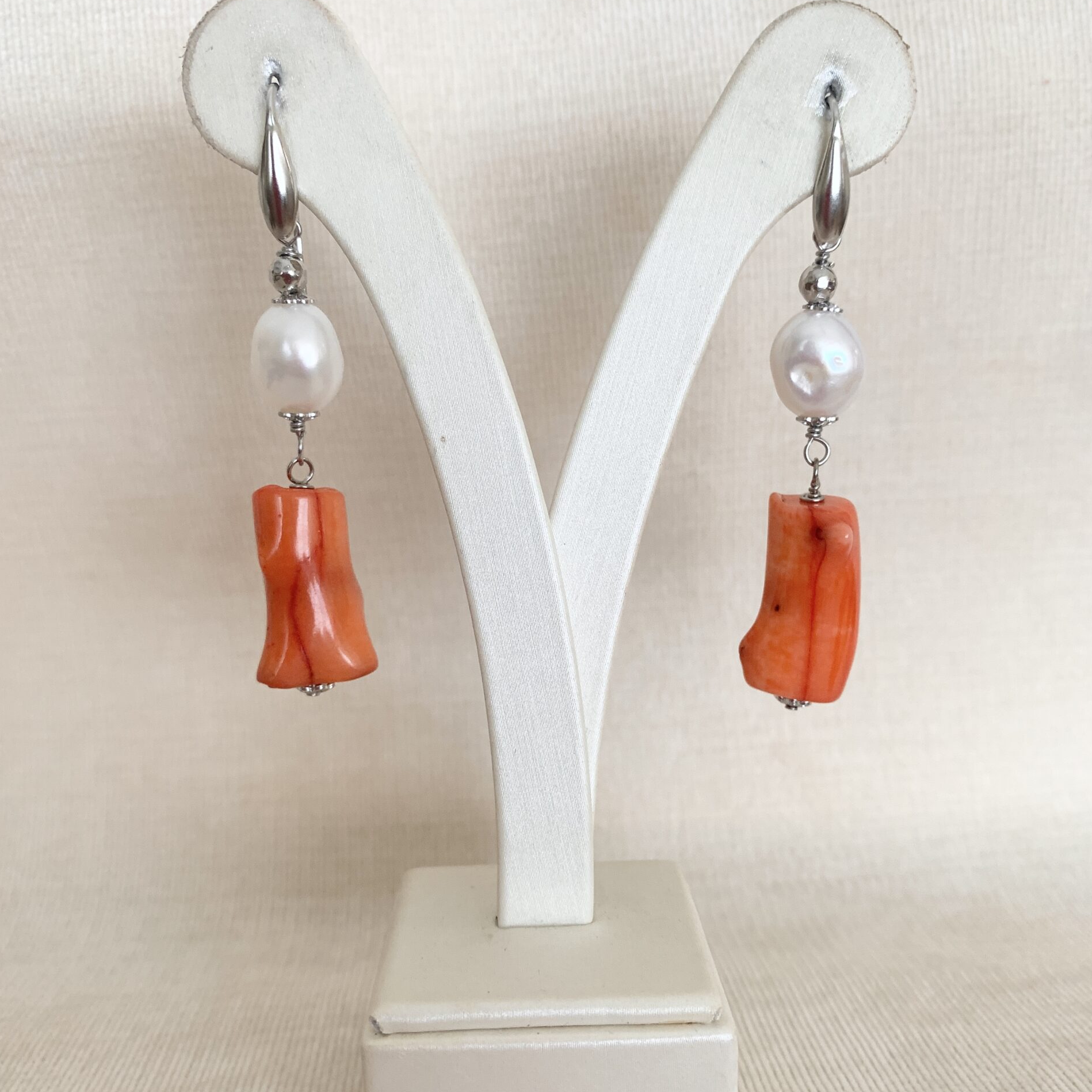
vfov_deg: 52.4
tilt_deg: -15.2
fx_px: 1106
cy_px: 609
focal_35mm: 31
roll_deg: +1.0
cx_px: 548
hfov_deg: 52.5
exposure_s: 1/88
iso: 100
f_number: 1.8
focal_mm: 4.25
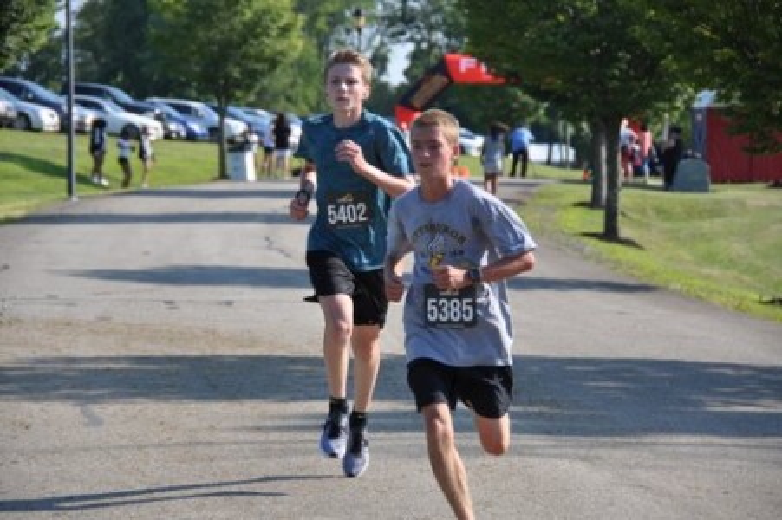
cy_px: 260
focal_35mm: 158
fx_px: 3419
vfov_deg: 8.7
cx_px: 391
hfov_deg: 13.0
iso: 200
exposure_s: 1/640
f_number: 5.3
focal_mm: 105
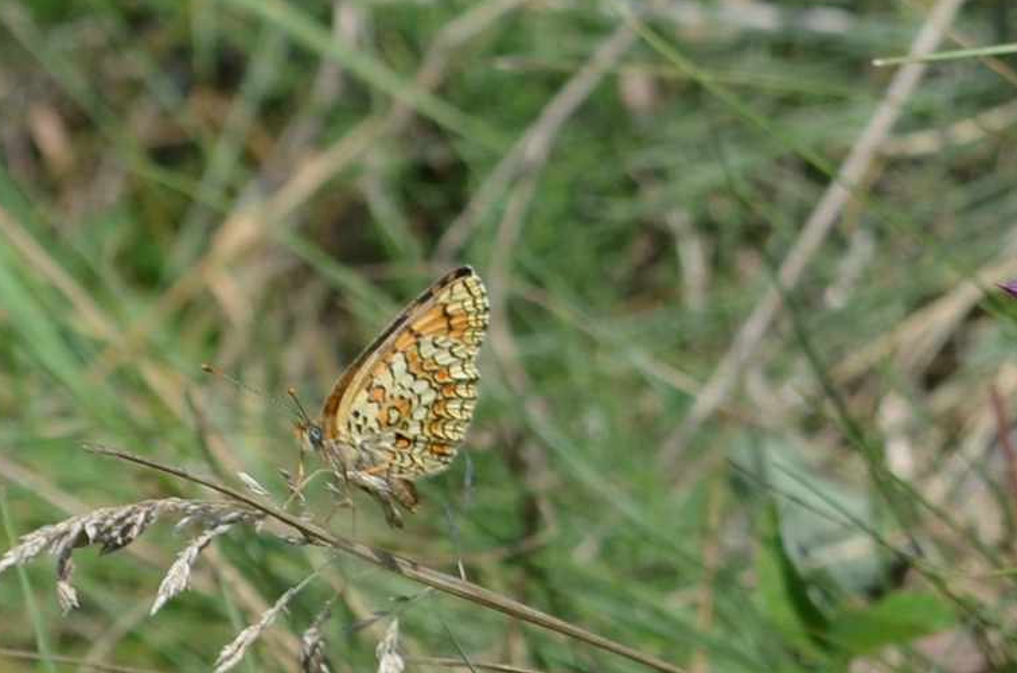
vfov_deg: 12.9
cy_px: 396
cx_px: 508
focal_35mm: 106
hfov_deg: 19.4
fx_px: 2977
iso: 100
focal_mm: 55
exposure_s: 1/250
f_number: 8
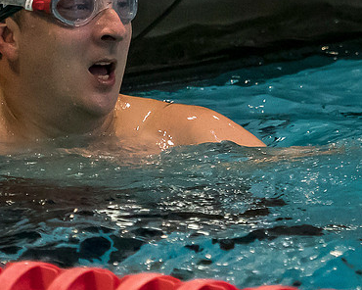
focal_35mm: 1017
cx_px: 68
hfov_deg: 1.9
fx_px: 10896
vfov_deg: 1.5
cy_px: 68
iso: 3200
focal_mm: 135
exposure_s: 1/1000
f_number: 2.8
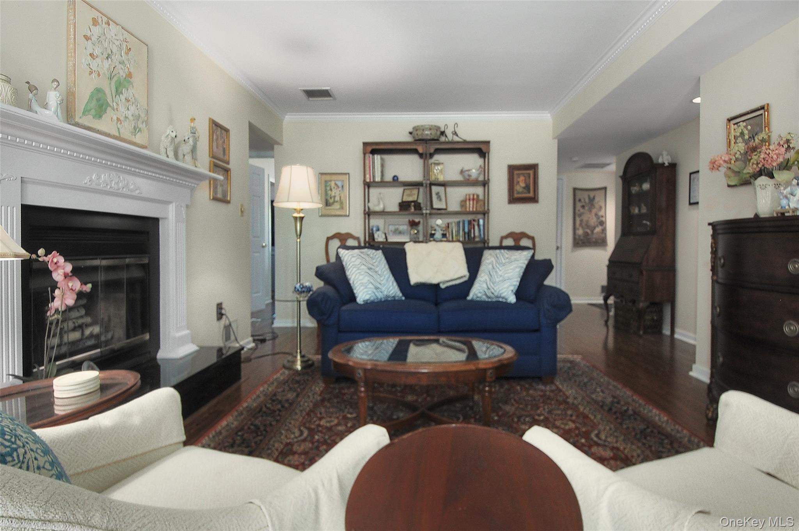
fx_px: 333
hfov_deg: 100.4
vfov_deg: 77.2
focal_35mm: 15
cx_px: 400
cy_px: 266
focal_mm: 10
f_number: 14
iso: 400
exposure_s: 1/30
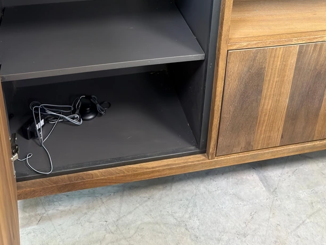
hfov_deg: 46.7
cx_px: 149
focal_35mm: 40
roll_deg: -2.1
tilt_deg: -23.9
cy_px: -22
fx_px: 377
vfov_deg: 32.0
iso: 400
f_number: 1.8
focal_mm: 6.8
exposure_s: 1/33
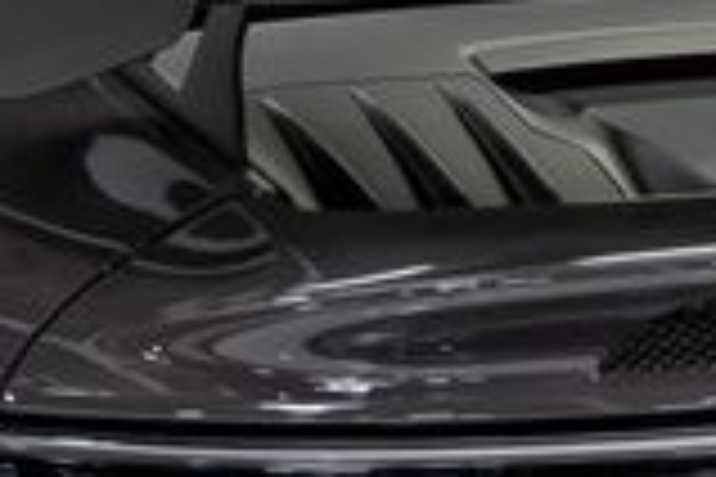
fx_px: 3997
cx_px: 531
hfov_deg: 10.2
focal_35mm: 201
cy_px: 637
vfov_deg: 6.8
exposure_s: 1/60
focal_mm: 50
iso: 800
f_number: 4
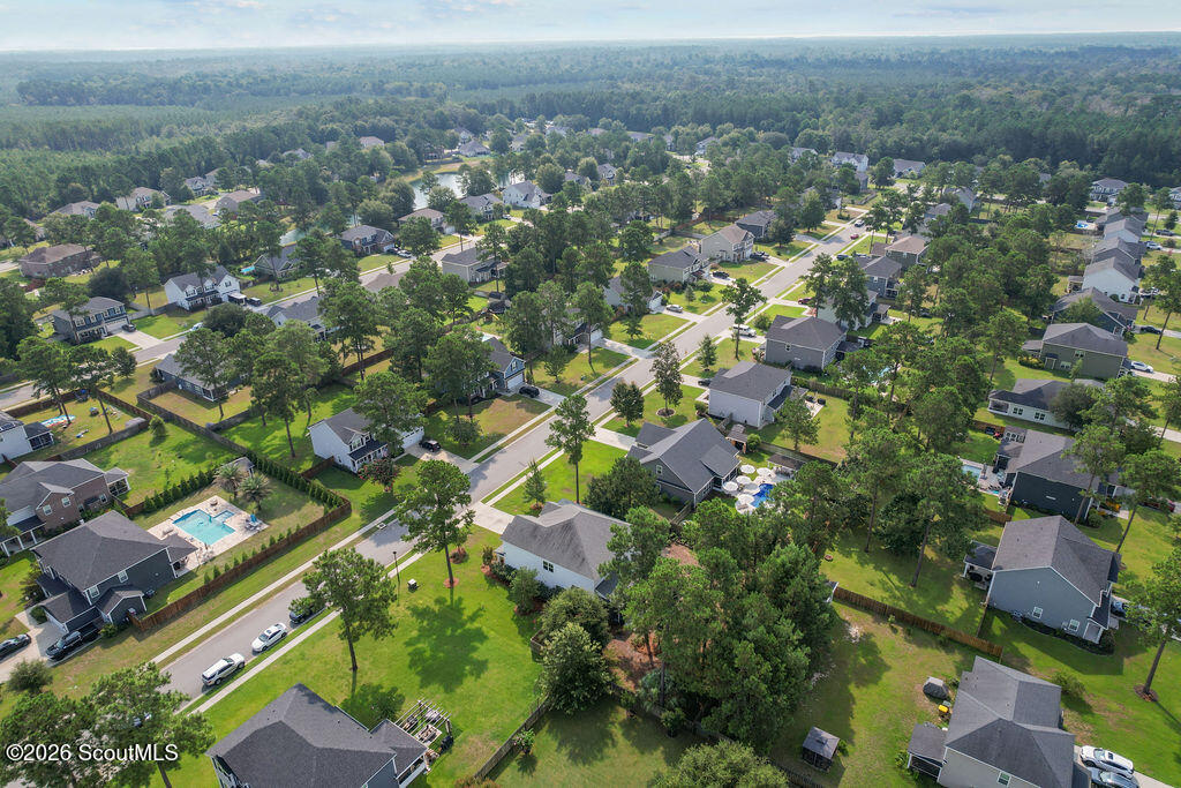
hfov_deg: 78.6
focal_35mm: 22
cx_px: 590
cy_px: 394
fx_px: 722
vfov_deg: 57.2
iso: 140
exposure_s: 1/1250
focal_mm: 8.38
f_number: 2.8
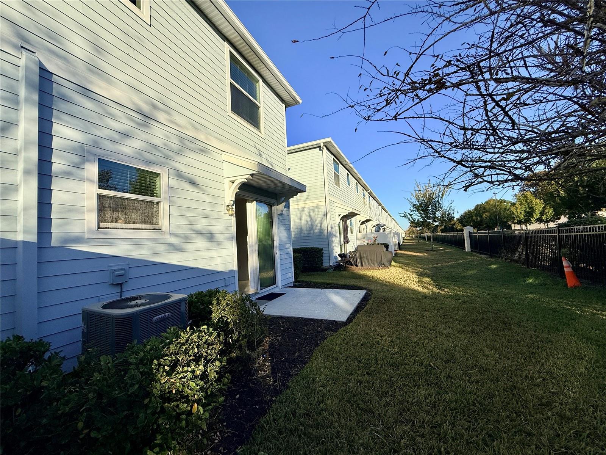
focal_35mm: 14
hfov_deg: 102.1
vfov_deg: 85.7
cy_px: 228
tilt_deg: +2.7
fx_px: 245
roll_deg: +3.1
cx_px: 303
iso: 50
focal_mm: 2.22
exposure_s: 1/2611
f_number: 2.2
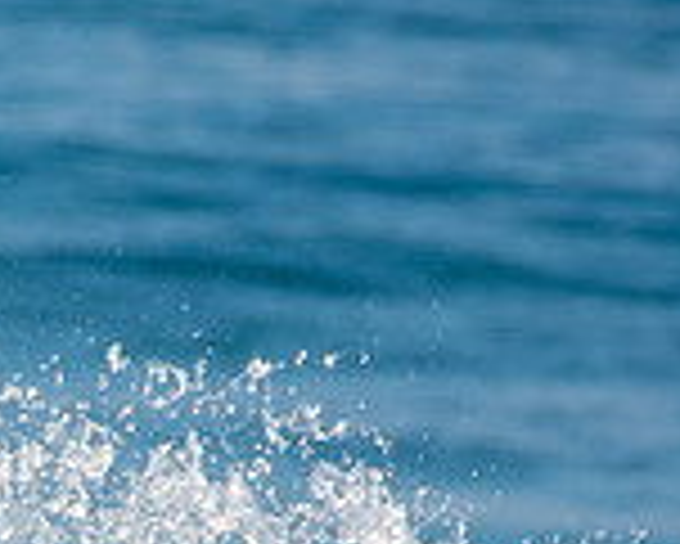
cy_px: 861
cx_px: -369
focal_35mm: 2708
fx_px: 54535
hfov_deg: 0.7
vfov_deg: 0.6
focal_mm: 500
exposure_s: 1/1600
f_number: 5.6
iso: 280
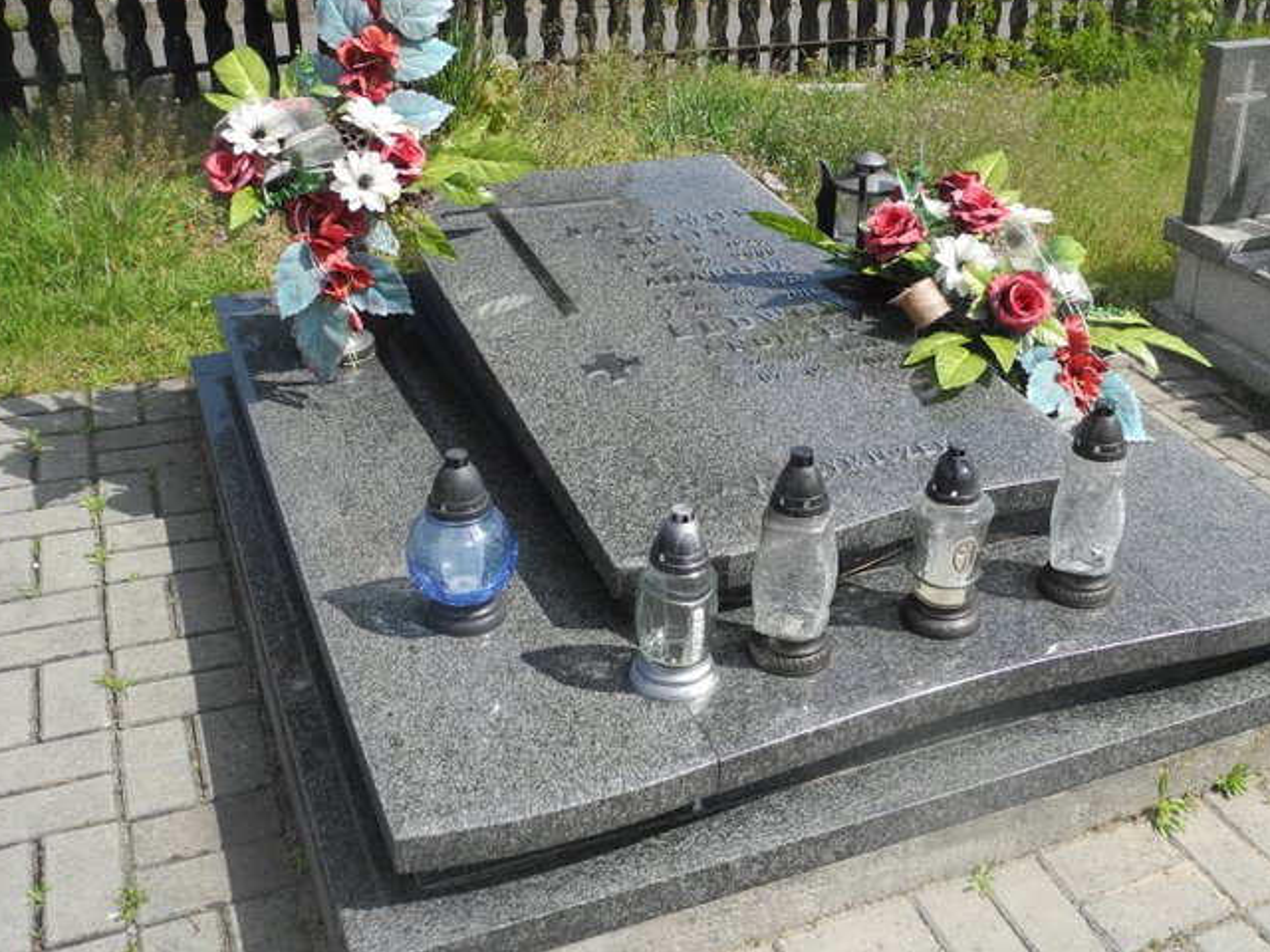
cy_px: 407
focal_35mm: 40
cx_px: 772
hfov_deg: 46.5
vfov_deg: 35.9
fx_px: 1468
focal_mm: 6.8
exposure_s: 1/1000
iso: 100
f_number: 3.2
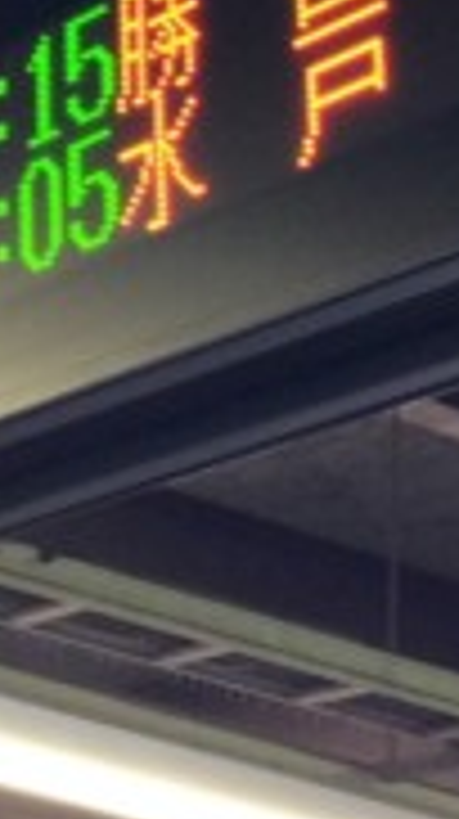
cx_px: 140
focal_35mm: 158
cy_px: 81
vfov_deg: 13.5
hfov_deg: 7.7
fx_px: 3428
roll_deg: -4.3
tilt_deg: +23.8
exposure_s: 1/20
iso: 80
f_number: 2.4
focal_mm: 4.12
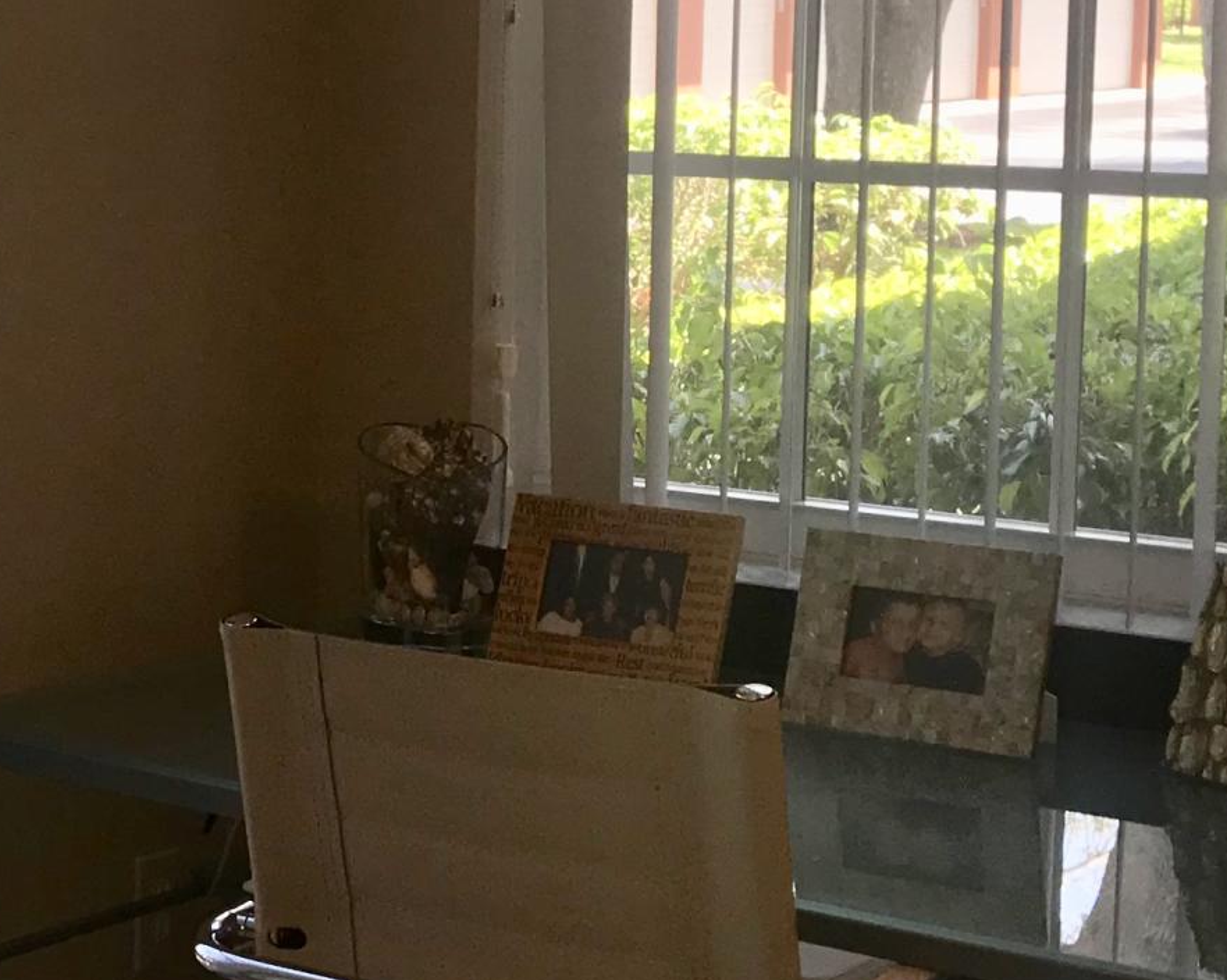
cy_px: 339
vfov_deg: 16.5
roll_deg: +0.1
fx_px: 3376
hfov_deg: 19.4
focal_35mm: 93
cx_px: -249
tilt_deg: -5.4
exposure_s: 1/100
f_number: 1.8
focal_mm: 3.99
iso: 20
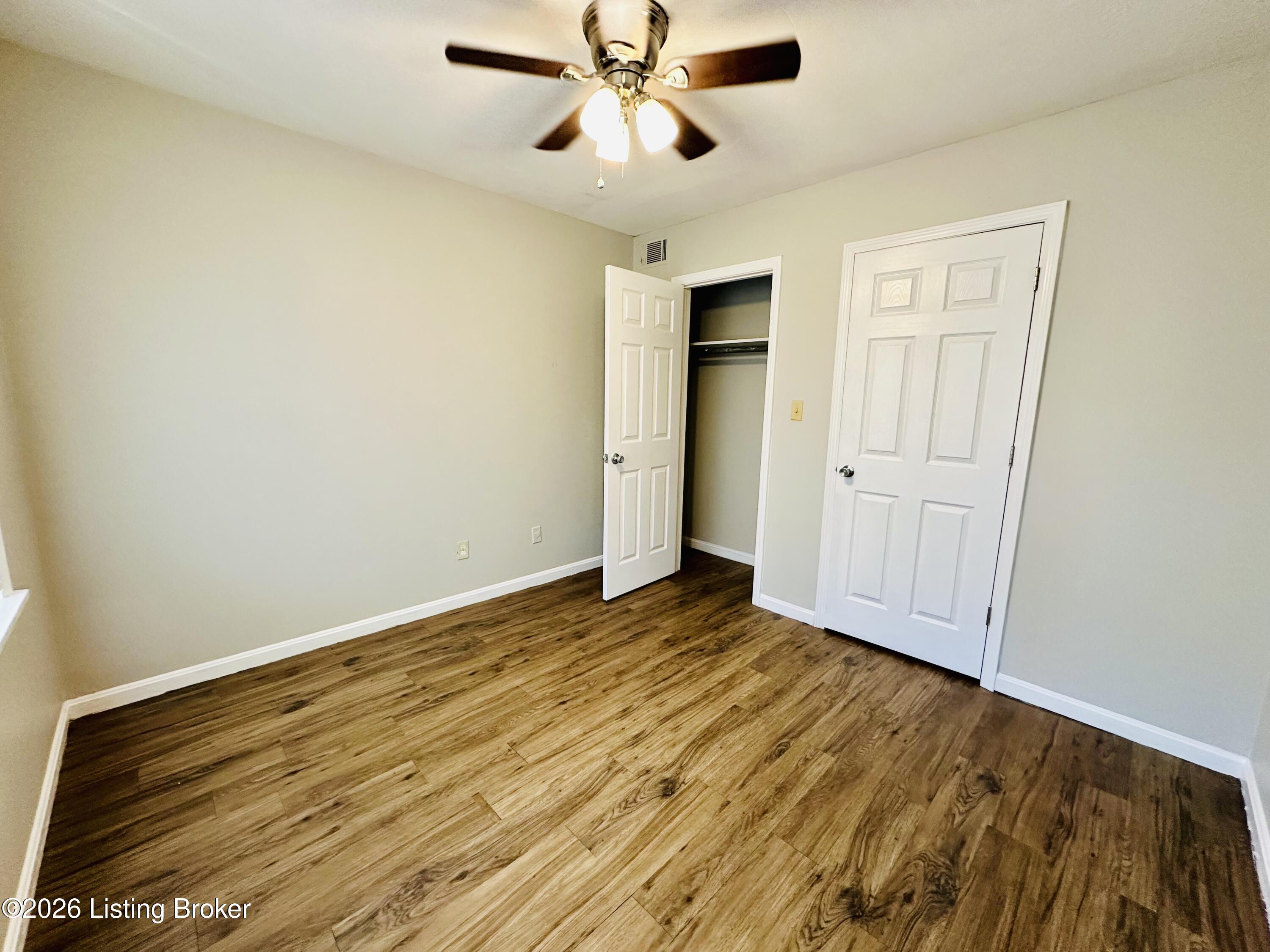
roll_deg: -0.8
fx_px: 514
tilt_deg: -9.3
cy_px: 476
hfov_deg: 102.1
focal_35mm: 14
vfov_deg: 85.7
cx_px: 635
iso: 250
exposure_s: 1/99
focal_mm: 2.22
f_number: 2.2
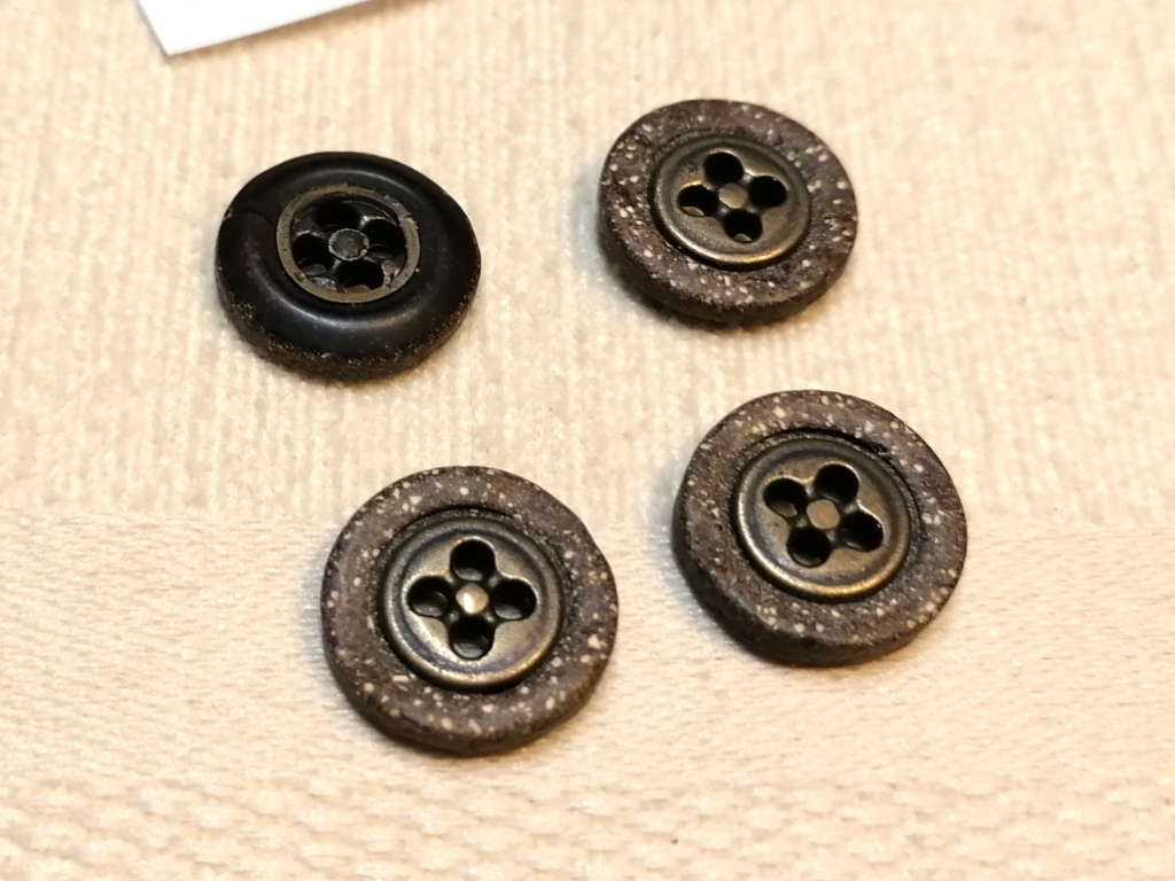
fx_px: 916
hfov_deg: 65.3
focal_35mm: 27
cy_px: 440
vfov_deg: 51.4
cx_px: 588
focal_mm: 4.75
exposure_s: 1/60
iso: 125
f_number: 1.8
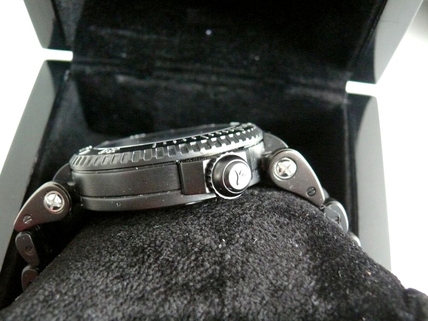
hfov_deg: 47.9
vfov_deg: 36.8
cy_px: 160
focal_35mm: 39
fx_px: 482
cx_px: 214
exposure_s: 1/30
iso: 800
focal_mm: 8.2
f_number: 2.8
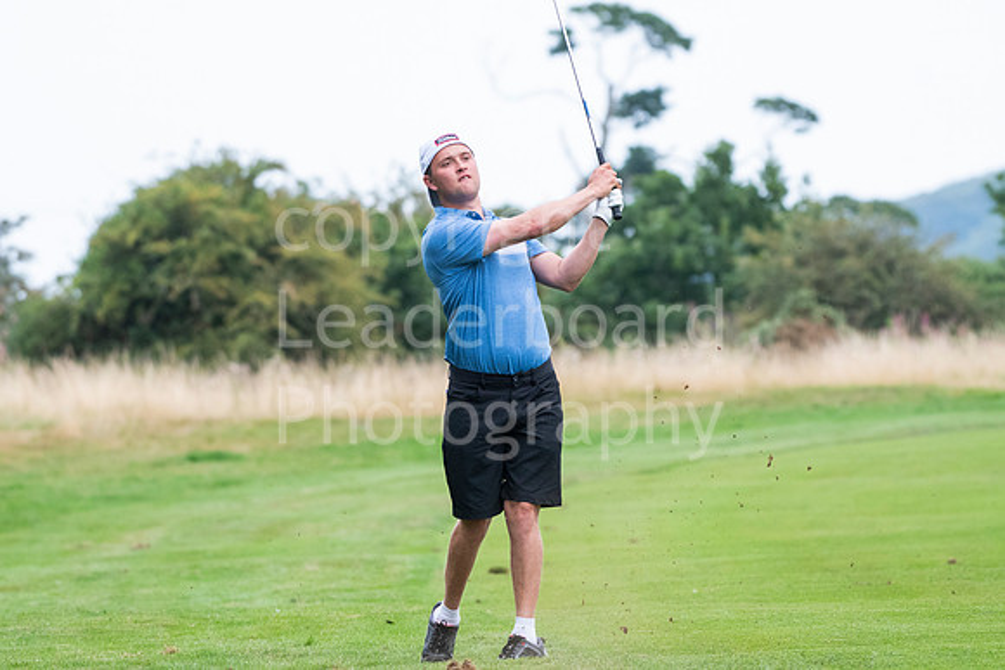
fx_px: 10471
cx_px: 502
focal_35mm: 375
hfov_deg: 5.5
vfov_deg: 3.7
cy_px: 335
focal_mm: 250
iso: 2000
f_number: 5.6
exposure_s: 1/1250
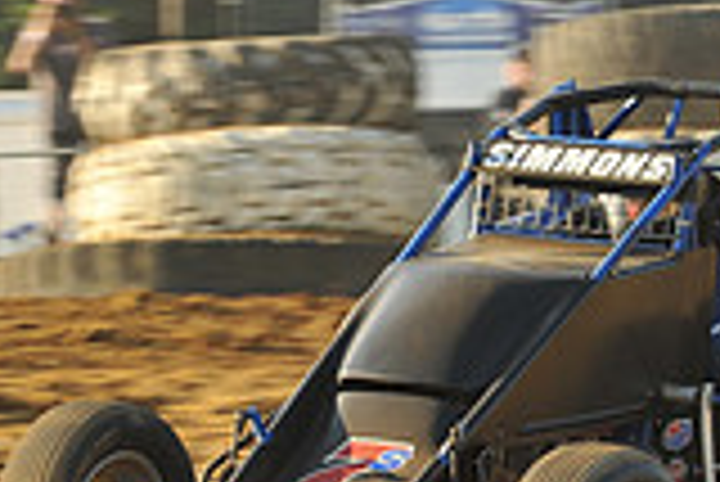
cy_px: 509
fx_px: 12691
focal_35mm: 634
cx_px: 396
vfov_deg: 2.2
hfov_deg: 3.2
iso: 400
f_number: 9
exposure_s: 1/320
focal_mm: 175
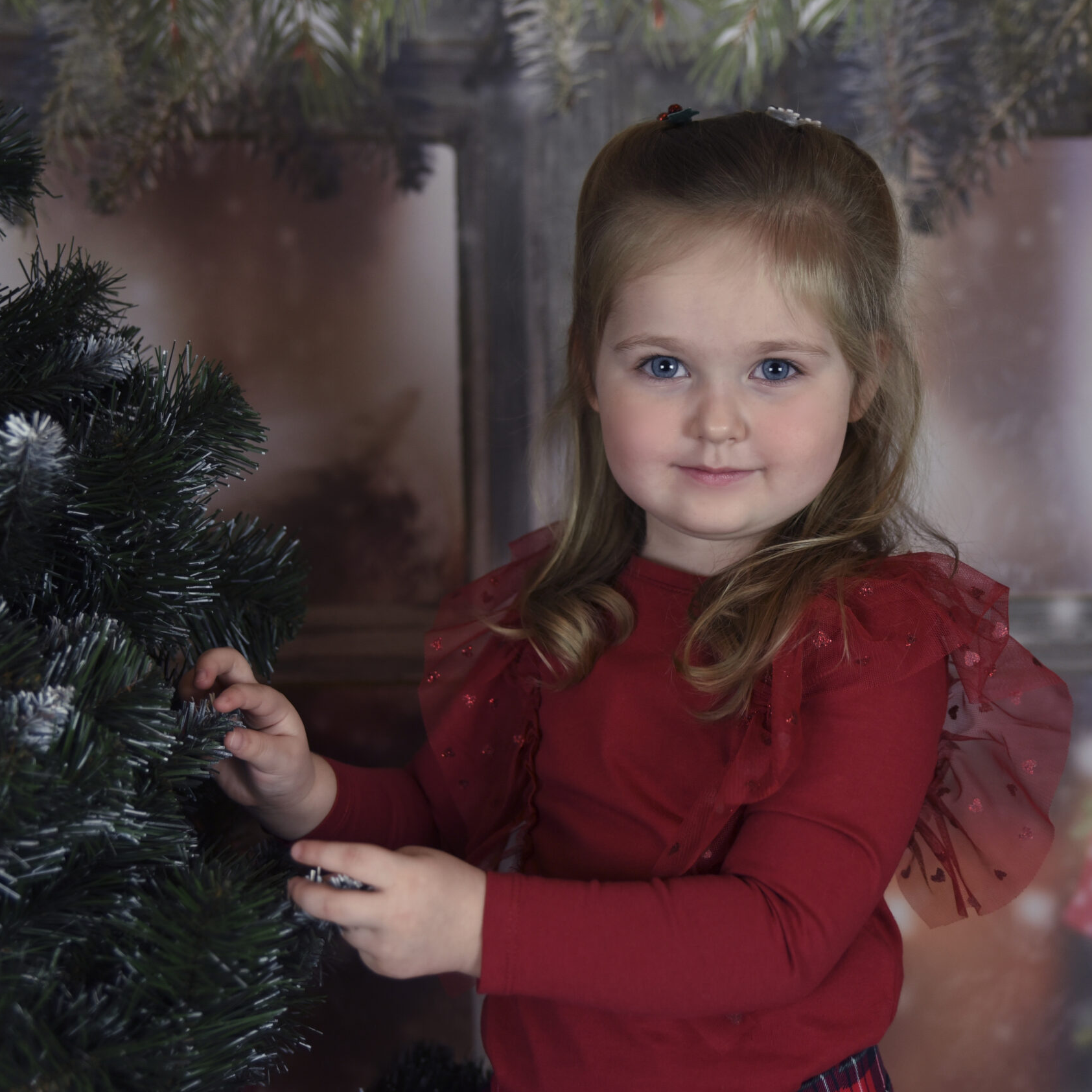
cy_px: 547
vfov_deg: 27.7
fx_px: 2213
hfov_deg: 27.6
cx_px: 692
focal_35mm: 62
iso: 1000
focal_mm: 48
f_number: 2.8
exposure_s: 1/320
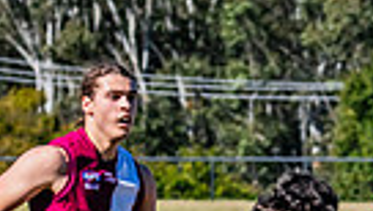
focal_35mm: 769
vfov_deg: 1.6
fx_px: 7618
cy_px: 306
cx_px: 674
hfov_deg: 2.8
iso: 800
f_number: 10
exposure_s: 1/1600
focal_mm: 170
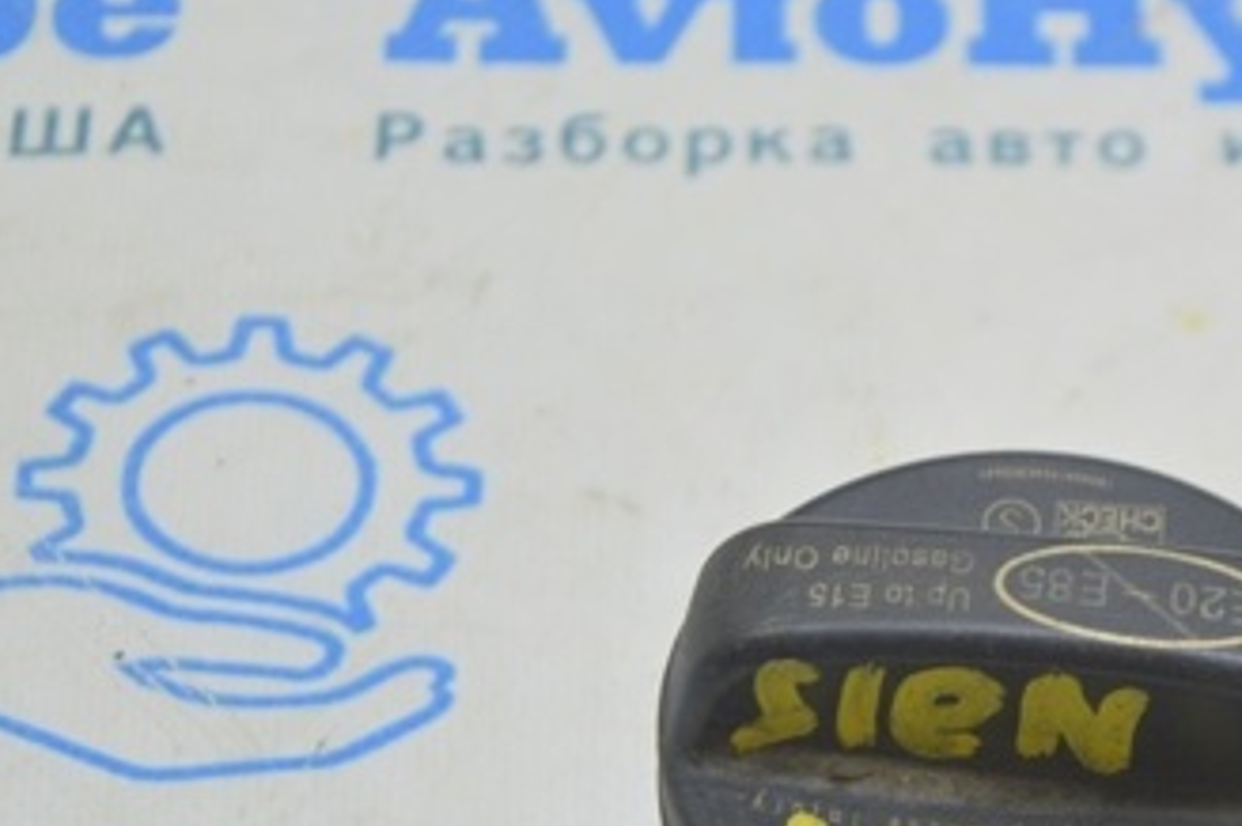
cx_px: 1000
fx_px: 5548
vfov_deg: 8.5
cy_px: 673
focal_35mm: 161
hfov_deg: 12.7
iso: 400
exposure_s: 1/20
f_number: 5.6
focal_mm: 55
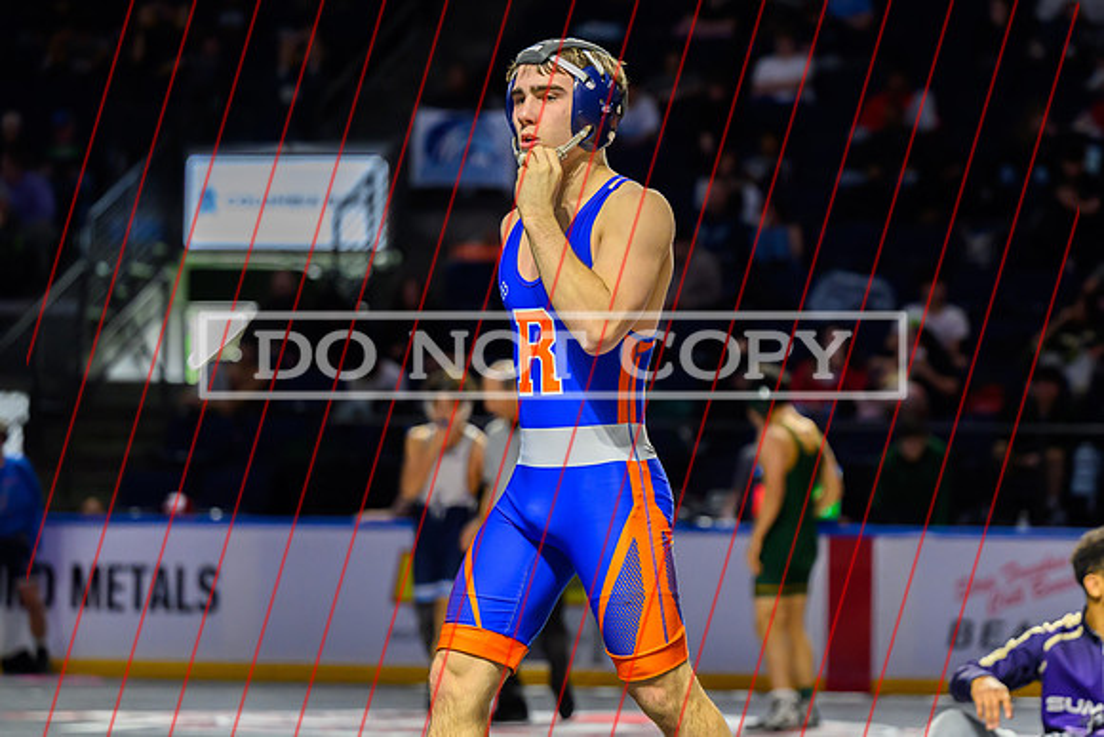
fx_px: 4055
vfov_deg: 10.4
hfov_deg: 15.5
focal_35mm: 132
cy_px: 347
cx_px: 762
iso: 4000
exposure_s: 1/640
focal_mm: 92
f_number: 2.8
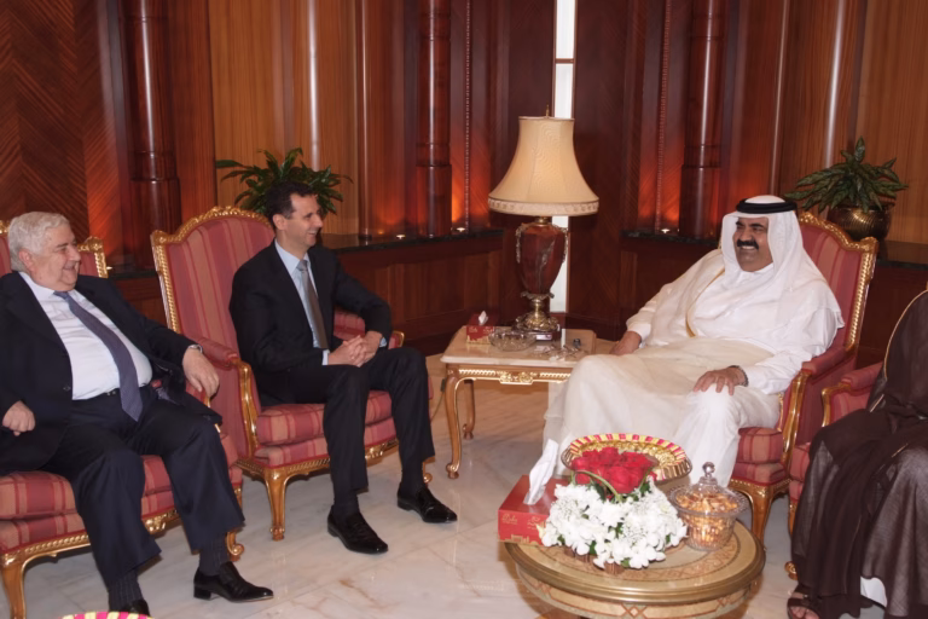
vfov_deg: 34.2
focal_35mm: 39
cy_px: 310
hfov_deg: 49.6
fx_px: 1005
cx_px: 464
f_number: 5.6
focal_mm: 26
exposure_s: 1/60
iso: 400
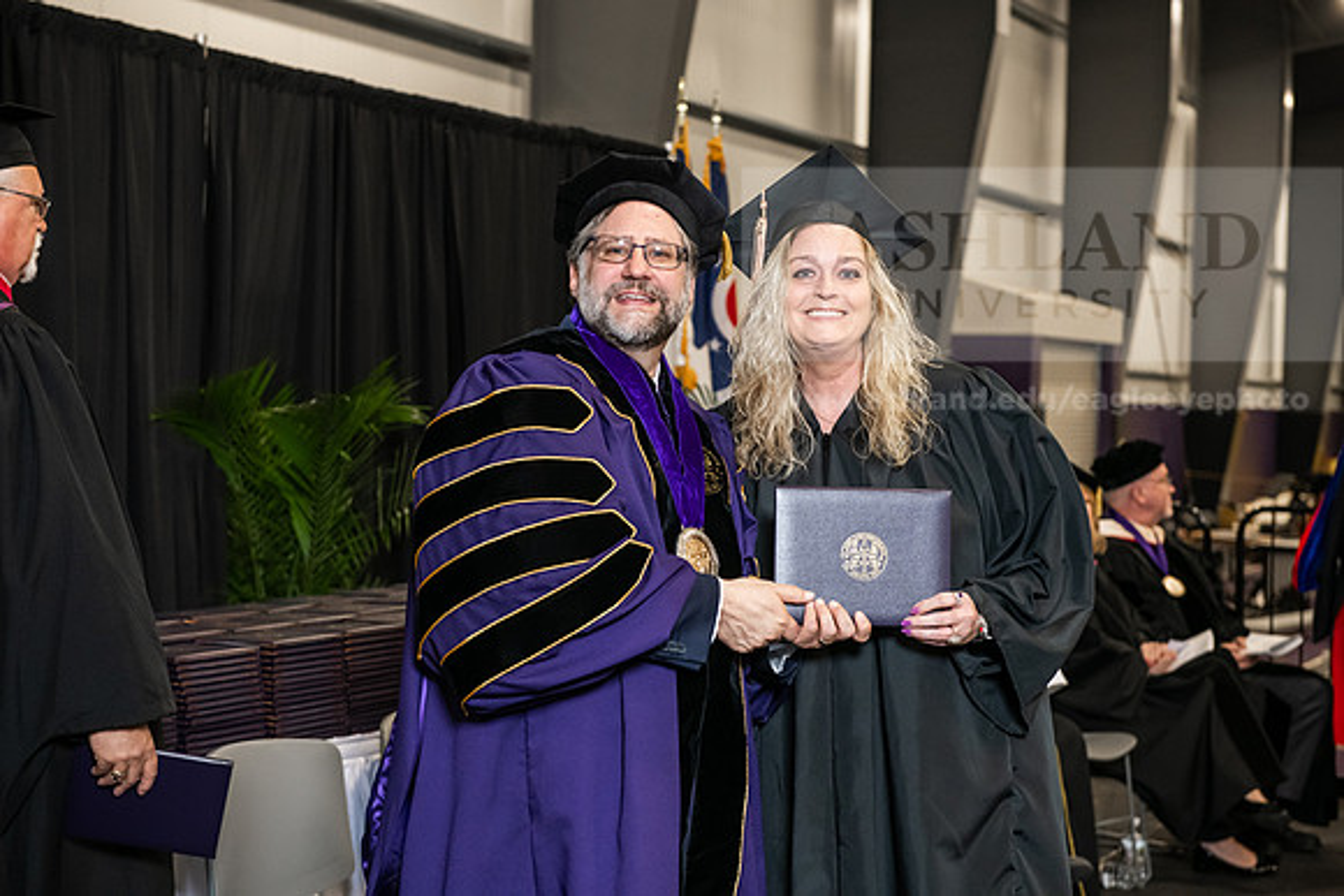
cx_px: 672
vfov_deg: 20.6
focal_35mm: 66
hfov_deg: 30.5
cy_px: 448
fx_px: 2464
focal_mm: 66
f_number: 5
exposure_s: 1/200
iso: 2500
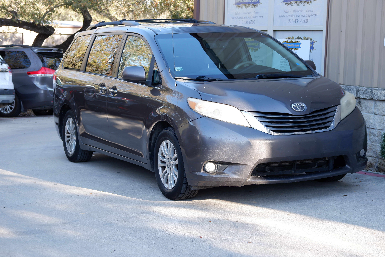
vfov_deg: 18.2
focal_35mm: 75
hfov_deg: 27.0
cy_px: 128
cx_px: 192
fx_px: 802
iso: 200
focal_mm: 50
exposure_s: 1/125
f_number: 4.5
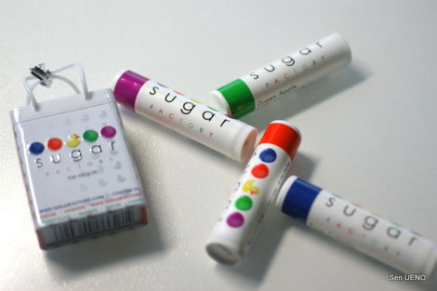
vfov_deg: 18.2
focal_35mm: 75
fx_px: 910
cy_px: 146
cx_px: 218
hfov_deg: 27.0
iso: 160
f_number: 2.8
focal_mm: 50
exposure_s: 1/80
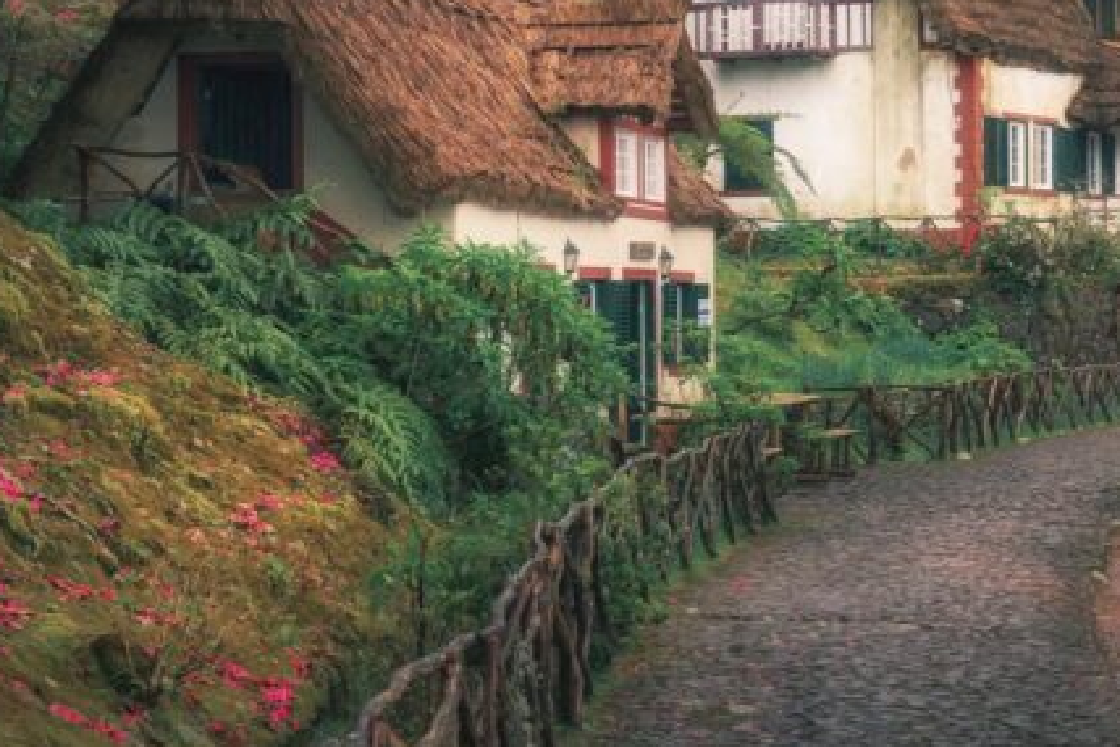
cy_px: 326
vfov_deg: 16.3
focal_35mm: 84
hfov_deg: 23.4
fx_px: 2614
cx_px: 1054
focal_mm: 35
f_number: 7.1
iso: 400
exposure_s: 1/80
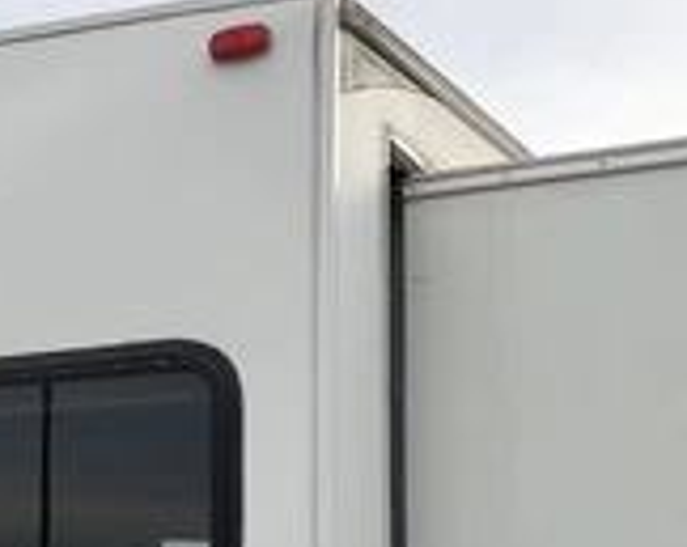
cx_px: -21
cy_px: 399
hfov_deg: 25.6
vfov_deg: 21.6
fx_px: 1421
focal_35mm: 70
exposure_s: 1/898
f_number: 1.8
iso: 25
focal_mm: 3
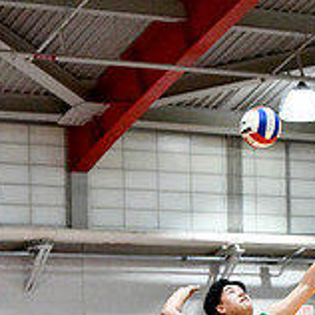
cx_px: 241
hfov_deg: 8.8
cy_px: 447
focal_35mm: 198
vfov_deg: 8.7
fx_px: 2038
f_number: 3.2
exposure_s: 1/1000
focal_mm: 82
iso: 20000
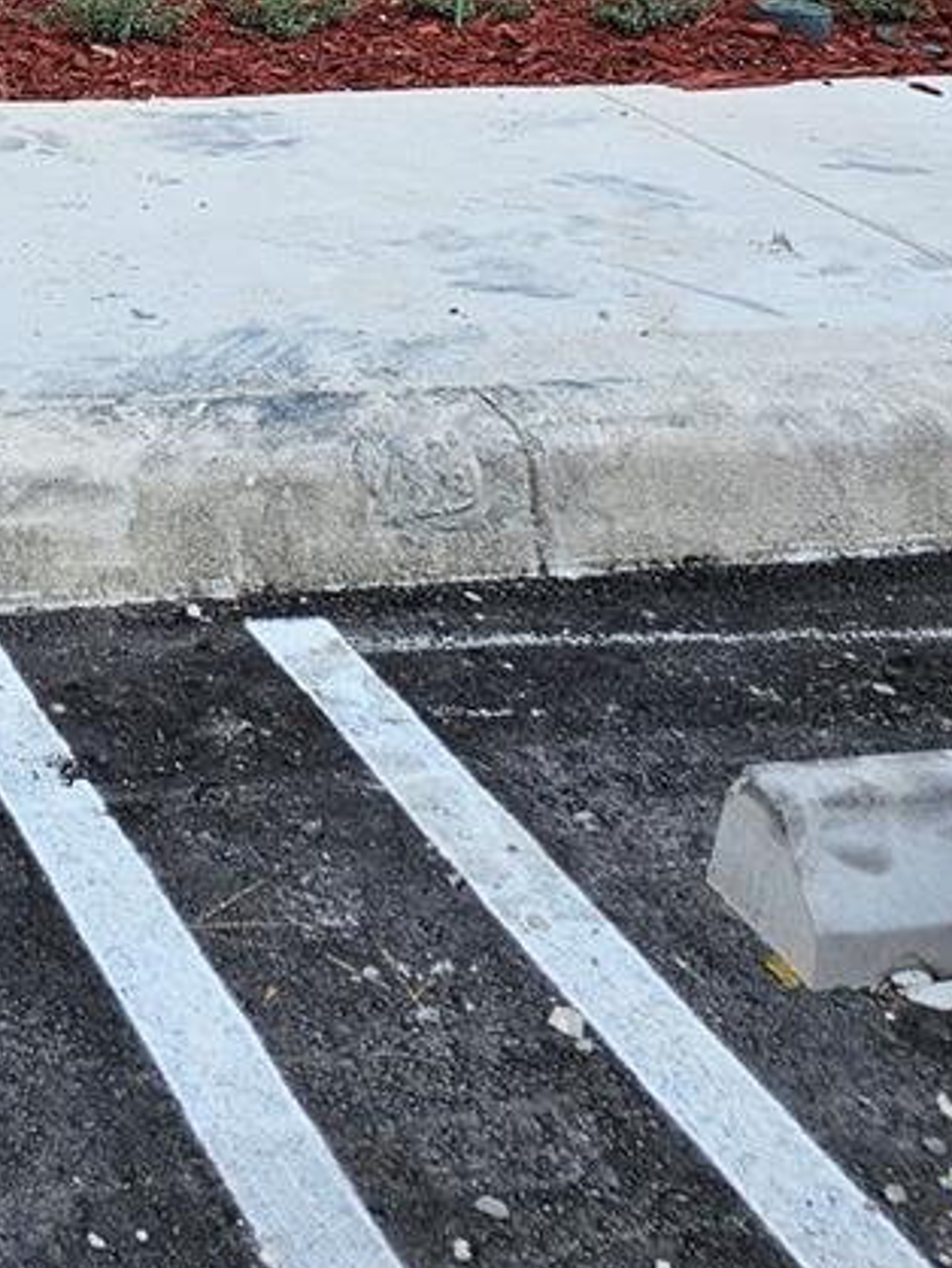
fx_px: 2418
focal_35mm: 66
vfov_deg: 25.4
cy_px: -367
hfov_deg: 20.5
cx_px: -267
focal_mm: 6.3
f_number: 1.7
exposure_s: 1/657
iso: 10
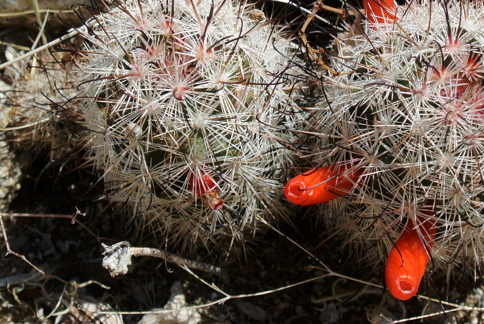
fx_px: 2235
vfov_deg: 8.3
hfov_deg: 12.4
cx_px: 290
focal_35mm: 166
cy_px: 95
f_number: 5.6
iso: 100
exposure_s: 1/640
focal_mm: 30
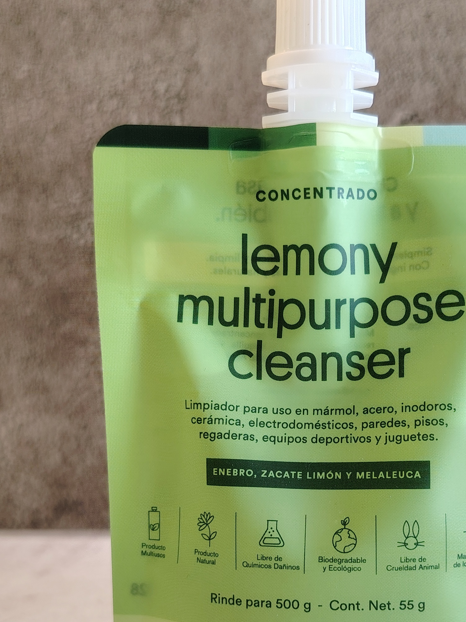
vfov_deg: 39.1
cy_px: 429
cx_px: 312
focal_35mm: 48
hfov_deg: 30.0
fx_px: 862
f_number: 1.75
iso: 341
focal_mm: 5.25
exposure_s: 1/40
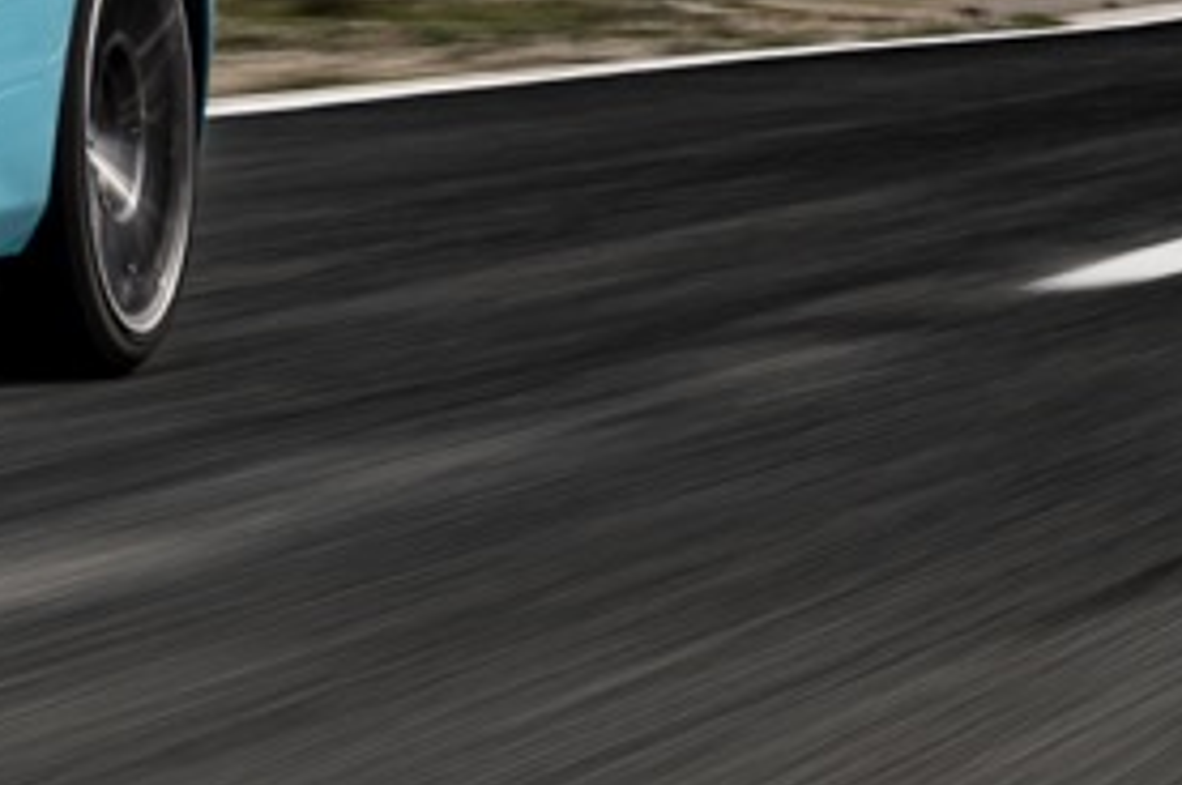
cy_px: -169
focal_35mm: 222
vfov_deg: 6.1
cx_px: -1395
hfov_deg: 8.6
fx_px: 7280
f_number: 11
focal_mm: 48
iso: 32
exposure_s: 1/13
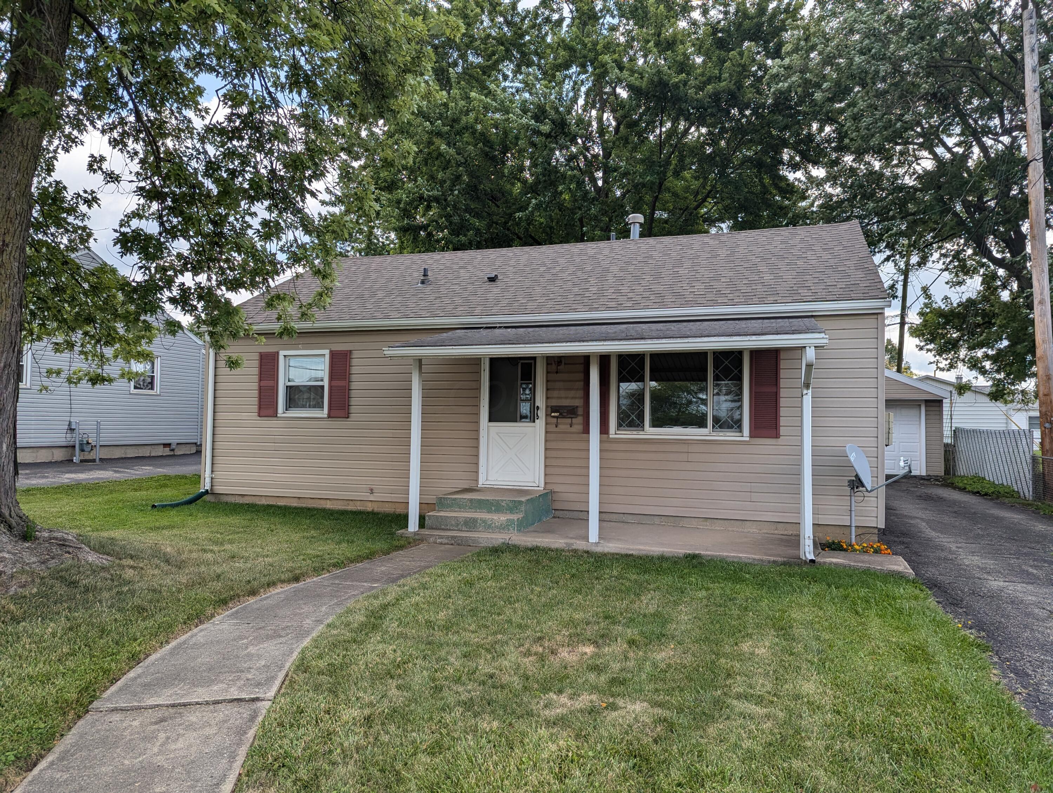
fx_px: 731
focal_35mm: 24
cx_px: 526
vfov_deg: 56.9
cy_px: 396
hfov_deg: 71.5
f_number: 1.85
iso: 47
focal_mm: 6.81
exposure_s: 1/1332
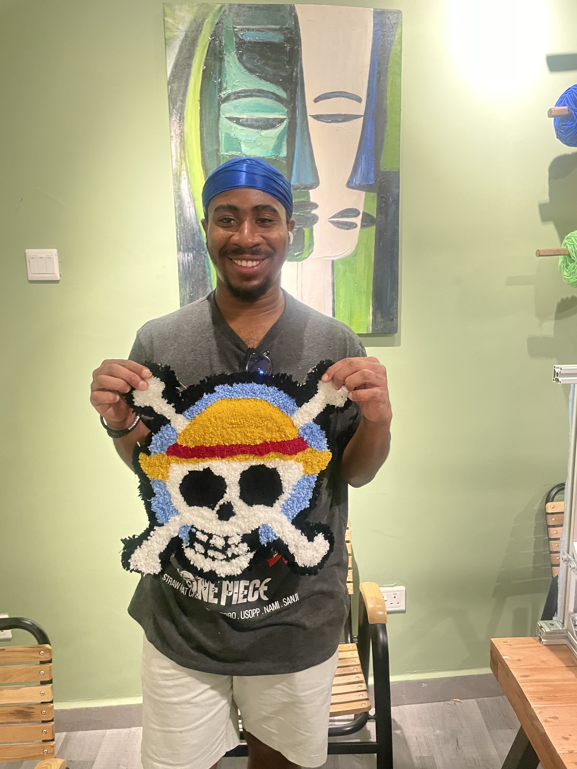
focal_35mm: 26
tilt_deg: -11.6
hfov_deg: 53.1
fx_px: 578
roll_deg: +1.6
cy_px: 384
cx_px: 288
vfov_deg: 67.3
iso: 200
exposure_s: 1/50
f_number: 1.6
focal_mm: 4.2
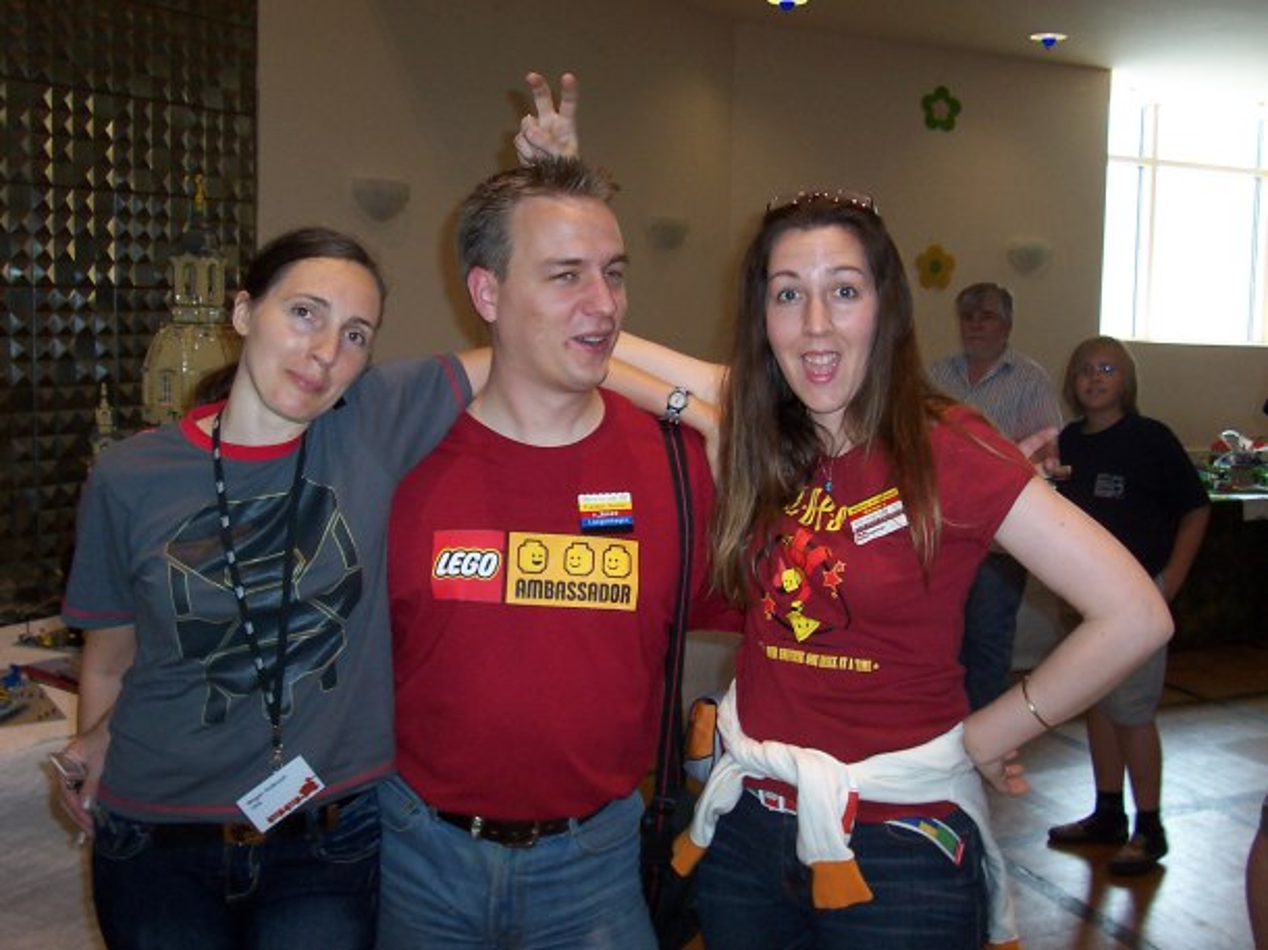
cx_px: 634
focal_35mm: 37
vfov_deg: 38.6
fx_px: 1355
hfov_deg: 50.2
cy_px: 475
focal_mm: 5.6
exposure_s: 1/60
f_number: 2.8
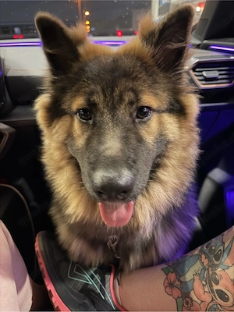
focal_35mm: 24
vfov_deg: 71.6
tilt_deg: -26.4
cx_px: 117
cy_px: 156
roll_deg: +0.6
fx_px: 216
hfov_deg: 56.8
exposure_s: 1/9
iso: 1000
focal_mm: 6.76
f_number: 1.78
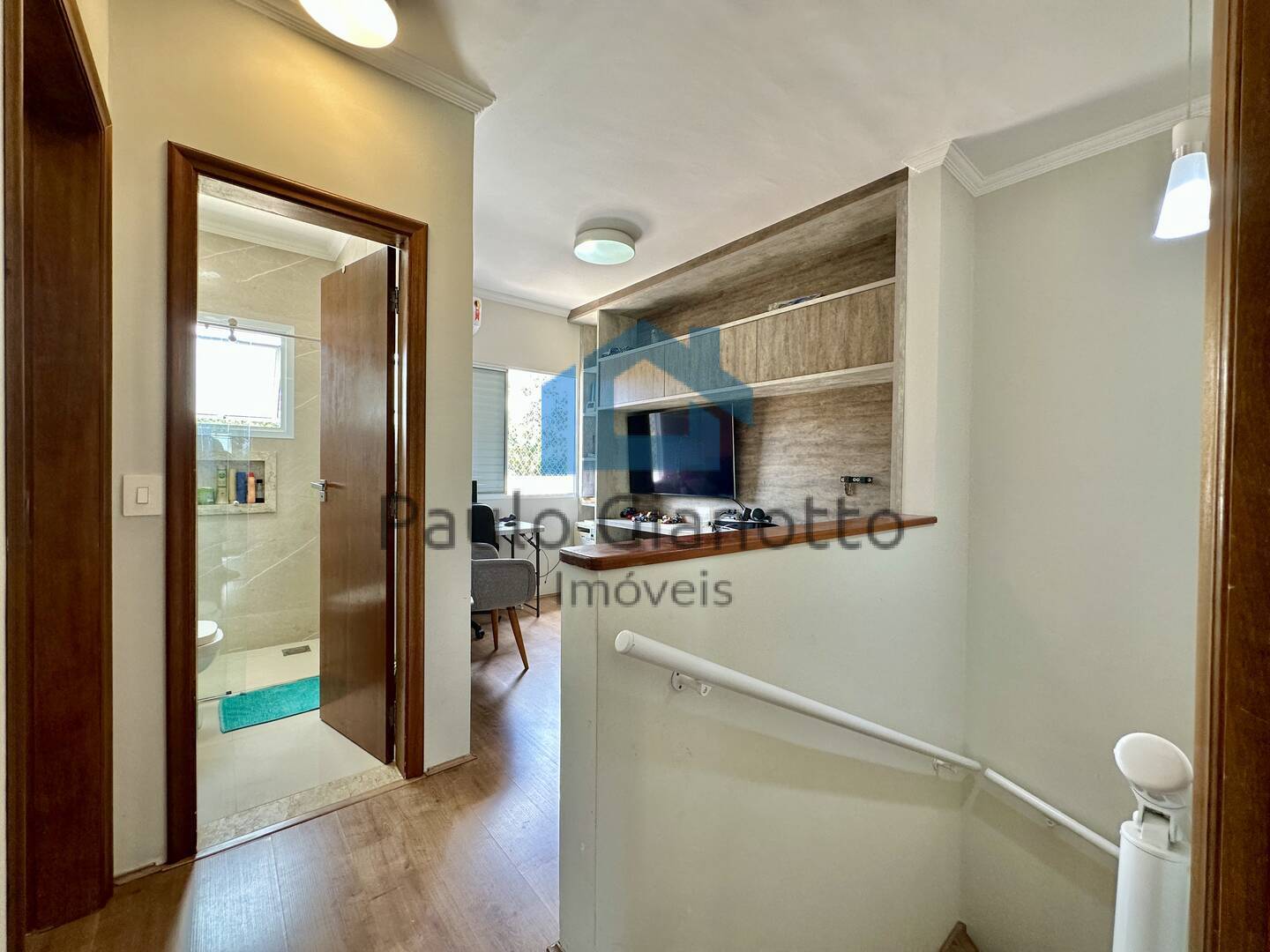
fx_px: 514
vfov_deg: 85.7
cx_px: 635
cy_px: 476
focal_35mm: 14
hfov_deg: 102.1
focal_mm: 2.22
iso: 160
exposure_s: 1/120
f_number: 2.2
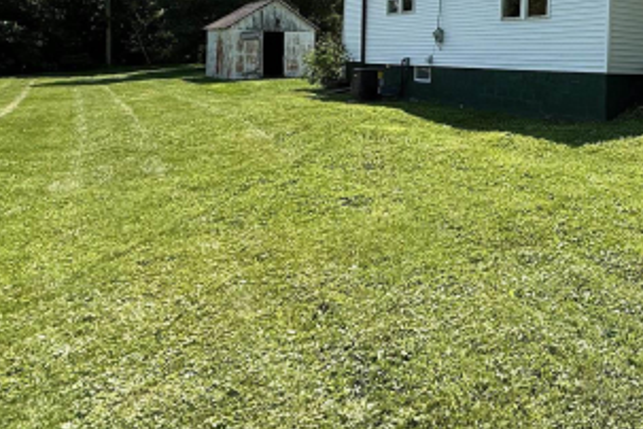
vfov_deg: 38.9
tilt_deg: +0.5
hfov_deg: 52.0
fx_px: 572
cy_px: 64
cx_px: 574
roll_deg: -2.3
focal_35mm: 32
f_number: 2.2
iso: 64
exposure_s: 1/1961
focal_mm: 2.22
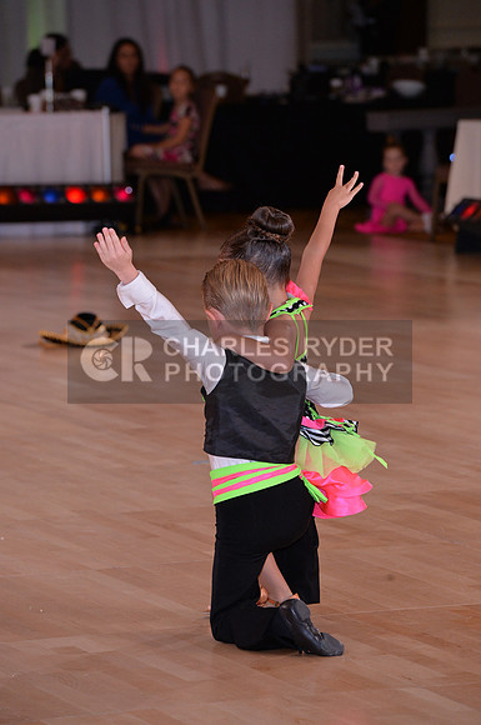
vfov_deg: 10.3
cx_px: 240
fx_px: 4020
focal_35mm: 200
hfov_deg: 6.8
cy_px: 362
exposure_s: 1/250
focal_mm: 200
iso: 2000
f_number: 6.3
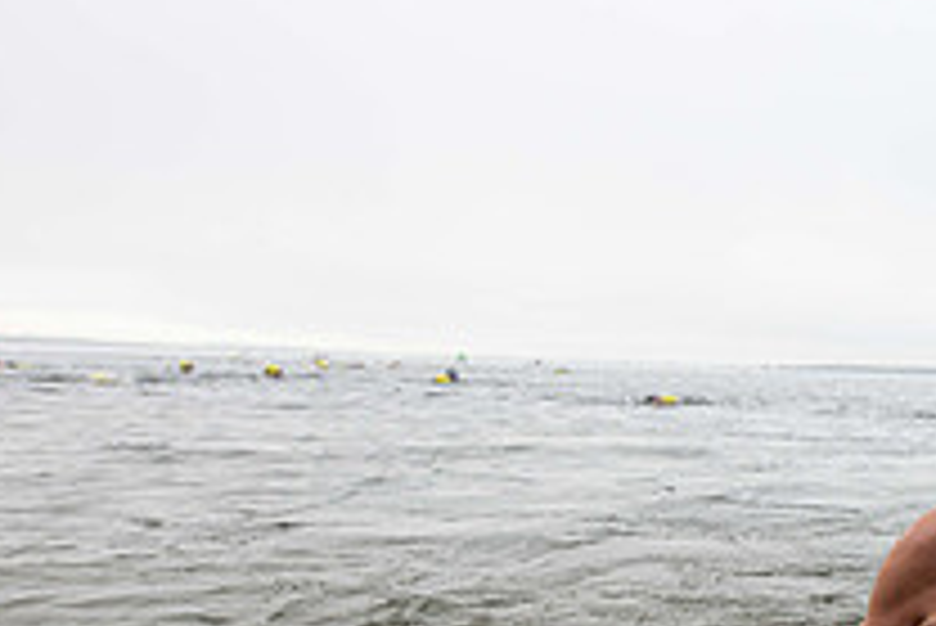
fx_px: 1015
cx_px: 1130
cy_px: 475
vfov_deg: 33.5
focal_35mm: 39
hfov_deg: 37.3
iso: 500
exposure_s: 1/640
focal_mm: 14
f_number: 4
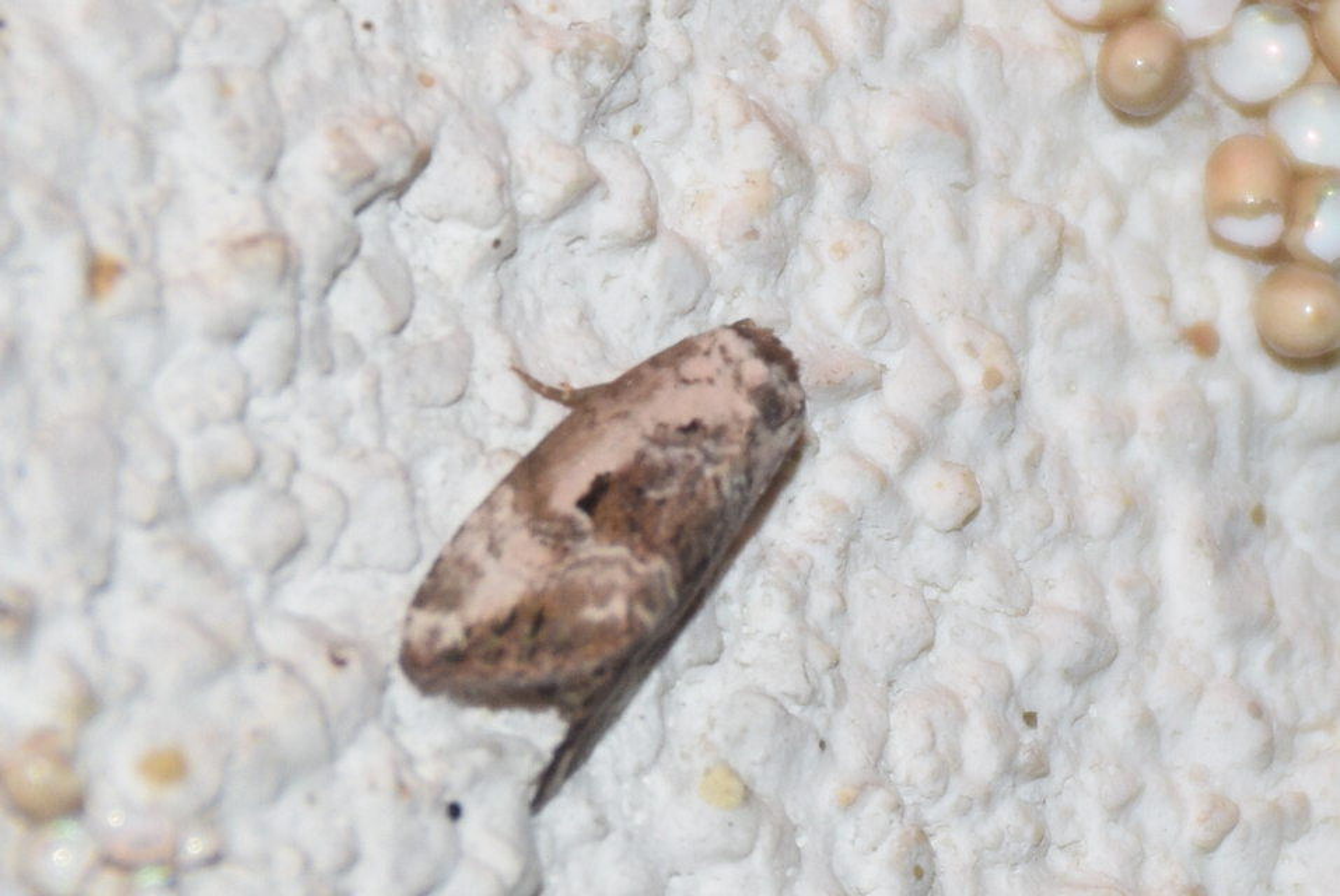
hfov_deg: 9.8
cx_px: 670
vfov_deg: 6.6
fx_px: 7824
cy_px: 448
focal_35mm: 210
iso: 320
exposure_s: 1/60
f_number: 7.1
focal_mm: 140
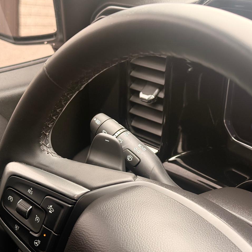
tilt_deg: -27.2
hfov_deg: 30.0
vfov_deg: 30.0
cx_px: 152
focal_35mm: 57
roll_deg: +3.8
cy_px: 126
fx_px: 469
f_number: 1.78
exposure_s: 1/204
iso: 125
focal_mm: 6.76
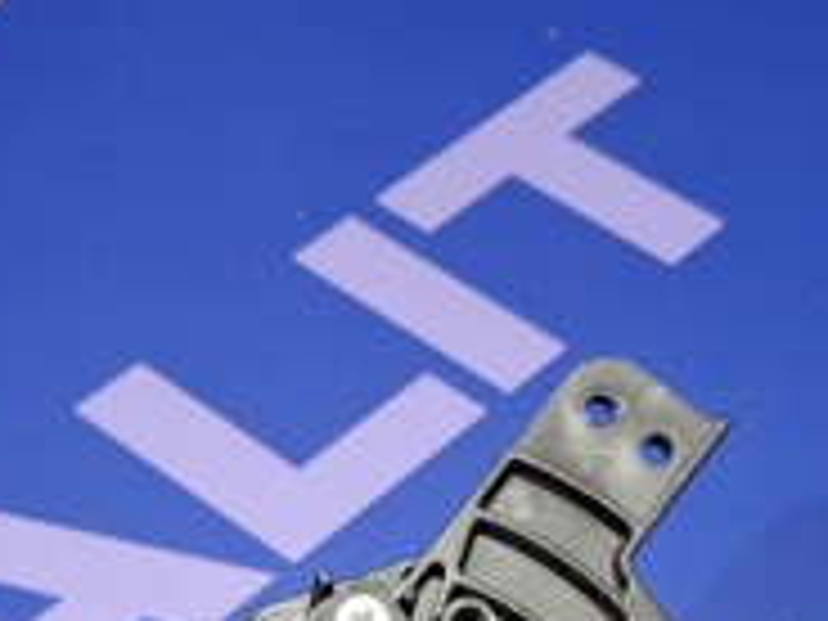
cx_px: 441
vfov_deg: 15.9
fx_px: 2081
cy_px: 853
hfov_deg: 22.5
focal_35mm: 87
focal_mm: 4.69
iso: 250
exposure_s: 1/50
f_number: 1.8
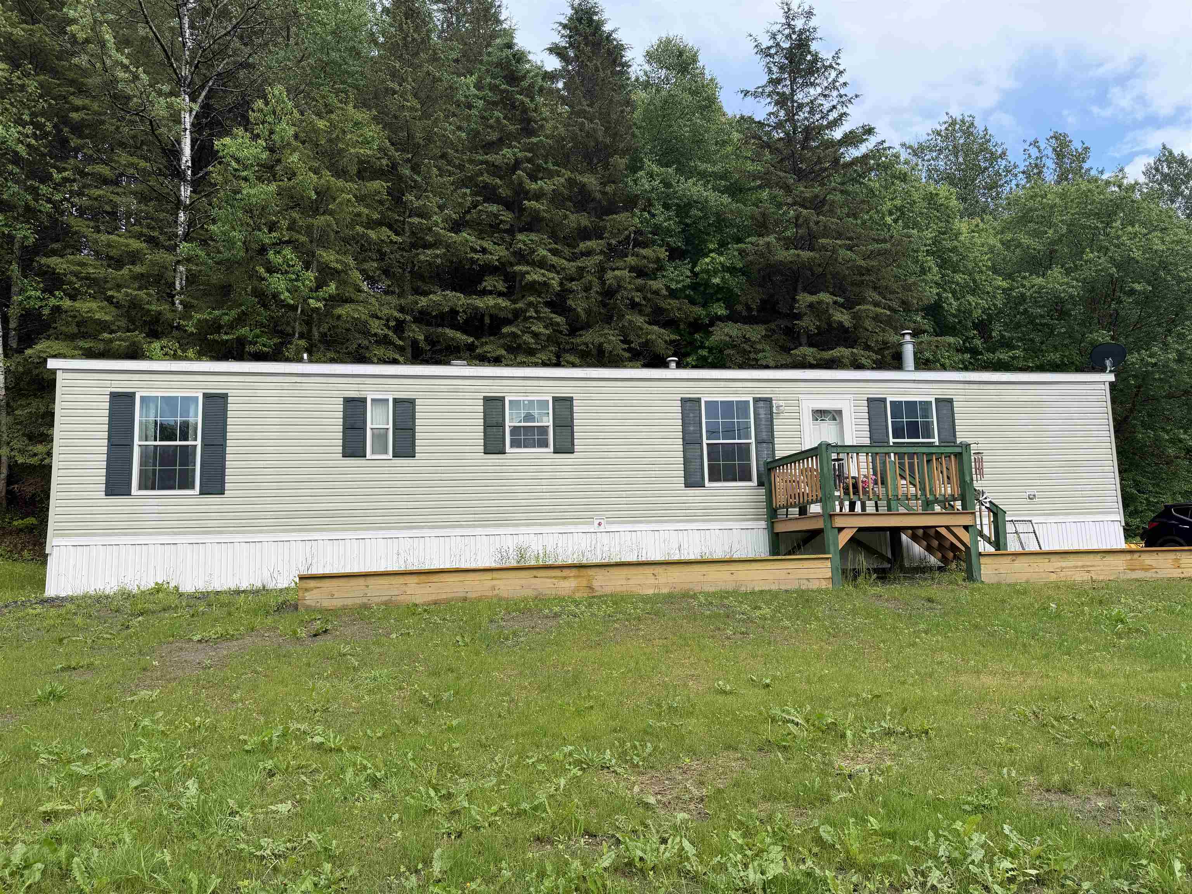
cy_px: 447
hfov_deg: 71.6
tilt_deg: +7.4
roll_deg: +2.0
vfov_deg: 56.8
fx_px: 826
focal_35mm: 24
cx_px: 596
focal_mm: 6.76
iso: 80
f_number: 1.78
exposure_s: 1/1139
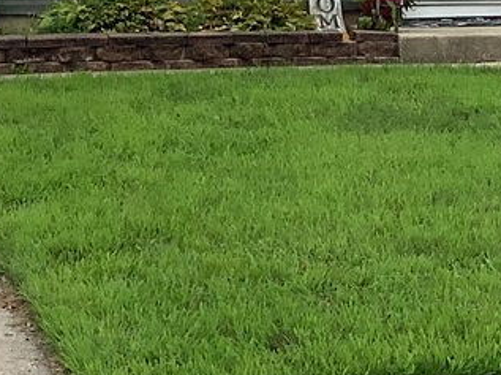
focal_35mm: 141
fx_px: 2038
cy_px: 122
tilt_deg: -5.4
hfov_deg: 14.0
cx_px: 333
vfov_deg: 10.5
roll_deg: +0.5
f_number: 2.4
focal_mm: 3.3
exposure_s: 1/485
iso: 25
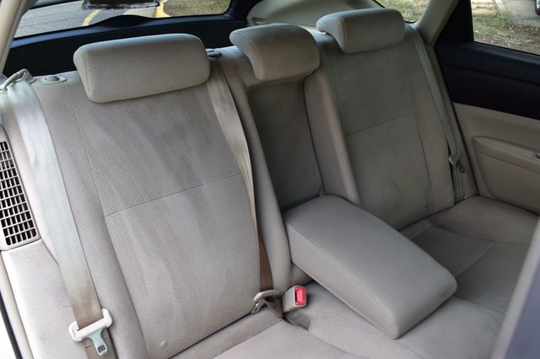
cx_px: 270
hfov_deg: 59.5
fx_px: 472
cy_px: 180
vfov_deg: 41.7
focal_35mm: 32
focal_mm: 21
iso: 400
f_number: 8
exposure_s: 1/60
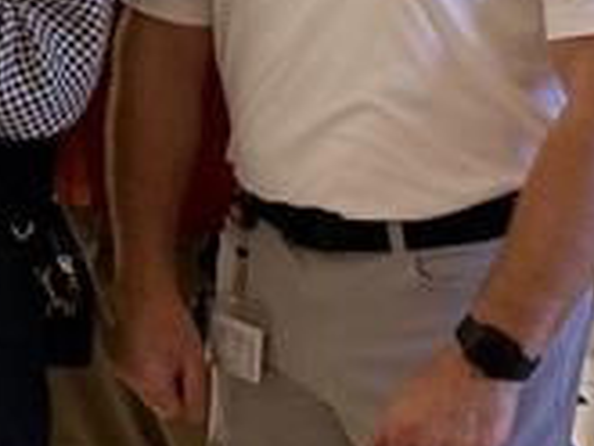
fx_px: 2559
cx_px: -720
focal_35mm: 149
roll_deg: -1.1
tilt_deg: -7.0
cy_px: -25
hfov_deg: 11.5
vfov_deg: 9.9
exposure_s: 1/60
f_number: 1.78
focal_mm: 6.76
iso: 125
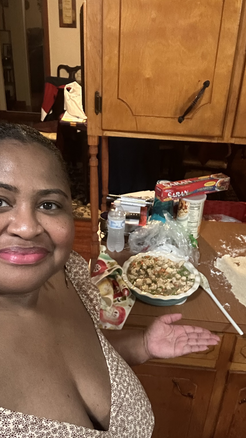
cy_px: 221
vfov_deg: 59.5
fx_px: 383
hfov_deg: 35.6
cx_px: 118
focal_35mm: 33
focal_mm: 2.69
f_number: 1.9
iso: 500
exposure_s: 1/24
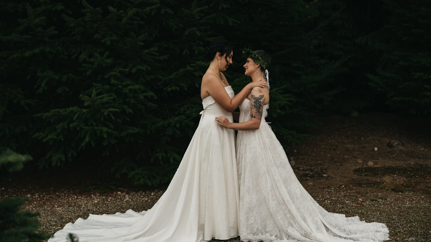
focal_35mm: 54
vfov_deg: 22.2
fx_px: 617
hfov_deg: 38.5
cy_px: 138
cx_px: 220
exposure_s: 1/2000
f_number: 1.4
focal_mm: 50
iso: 100
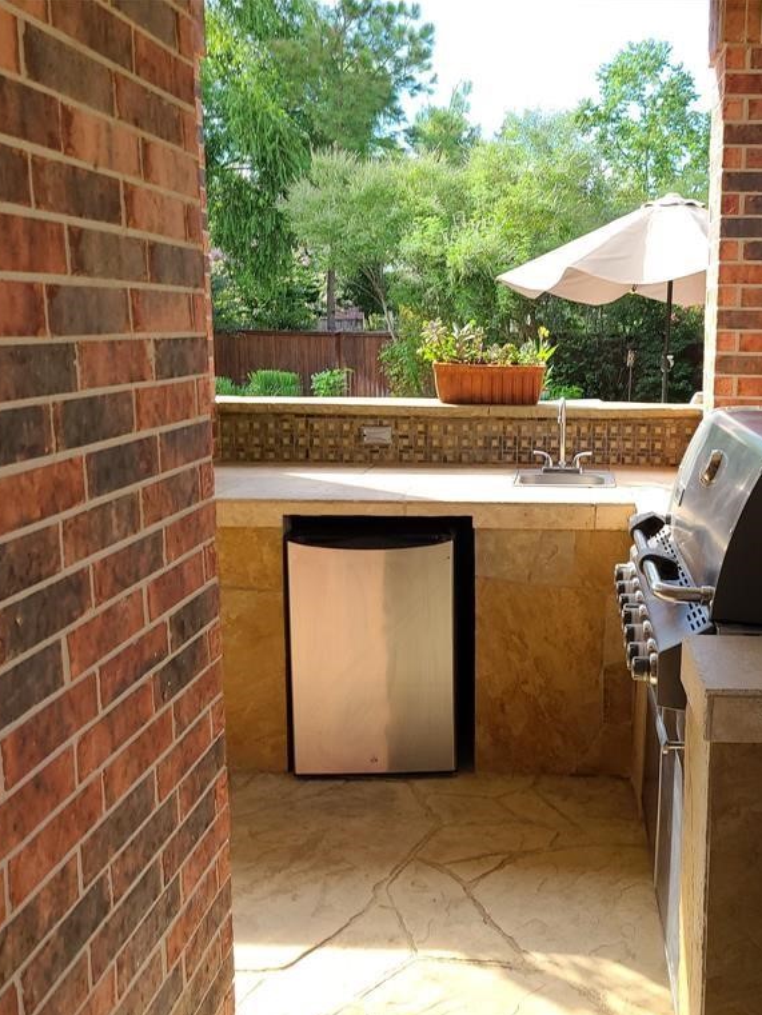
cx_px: 556
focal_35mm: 35
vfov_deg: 52.6
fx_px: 1027
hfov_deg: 39.8
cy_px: 511
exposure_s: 1/267
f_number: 1.8
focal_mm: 5.4
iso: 40
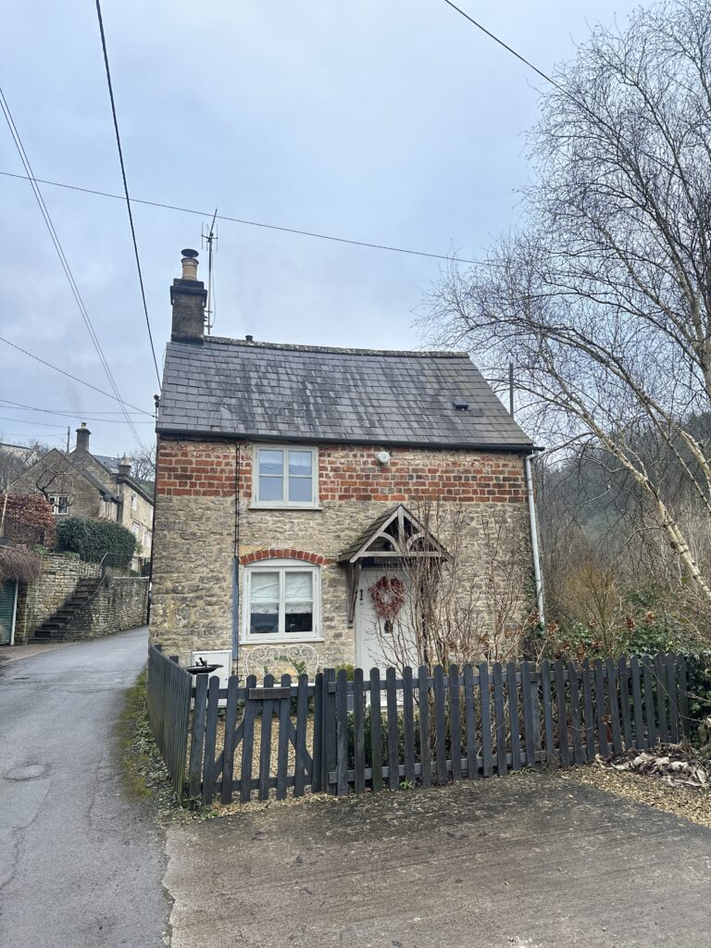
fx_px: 657
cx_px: 356
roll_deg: +1.1
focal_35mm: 24
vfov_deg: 71.6
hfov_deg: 56.8
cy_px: 474
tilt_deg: +11.5
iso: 250
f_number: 1.78
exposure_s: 1/88
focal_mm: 6.86
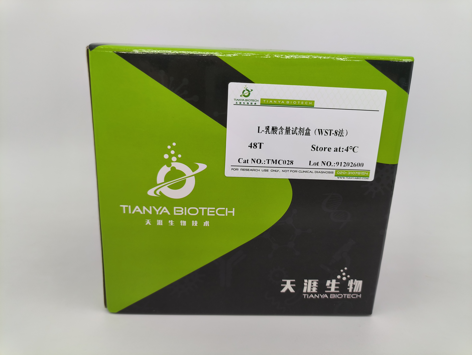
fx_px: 314
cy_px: 178
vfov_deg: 58.9
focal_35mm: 23
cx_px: 236
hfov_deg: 73.9
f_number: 1.79
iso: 105
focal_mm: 4.69
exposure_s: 1/99.9
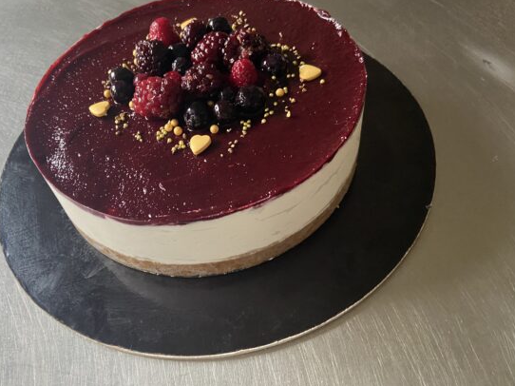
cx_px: 207
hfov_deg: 56.4
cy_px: 172
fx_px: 476
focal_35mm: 32
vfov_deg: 44.1
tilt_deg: -50.4
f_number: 1.8
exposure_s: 1/60
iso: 200
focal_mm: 4.25
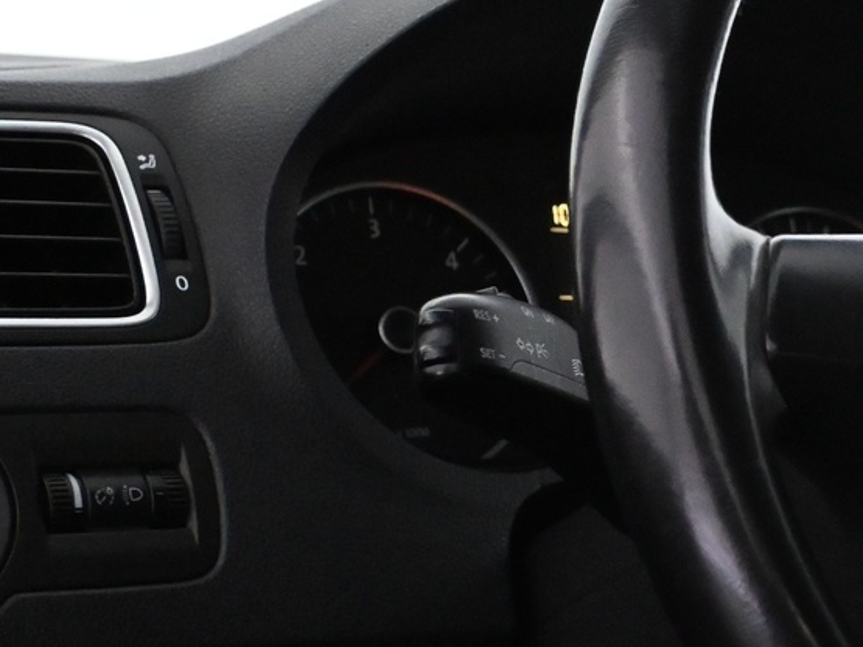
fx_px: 2517
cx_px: 1104
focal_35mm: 101
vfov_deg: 14.6
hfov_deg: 18.2
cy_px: 355
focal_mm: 24
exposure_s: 1/60
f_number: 4.2
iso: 5000
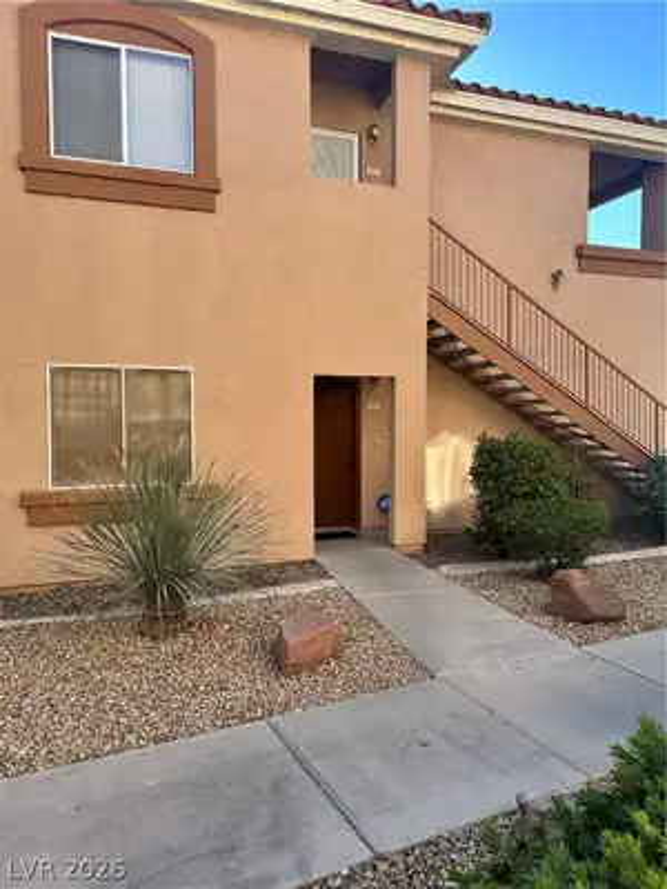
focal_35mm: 24
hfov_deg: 56.8
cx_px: 334
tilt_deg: -2.6
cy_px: 444
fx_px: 617
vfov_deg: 71.6
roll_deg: -0.1
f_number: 1.78
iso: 80
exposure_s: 1/864
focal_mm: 6.86
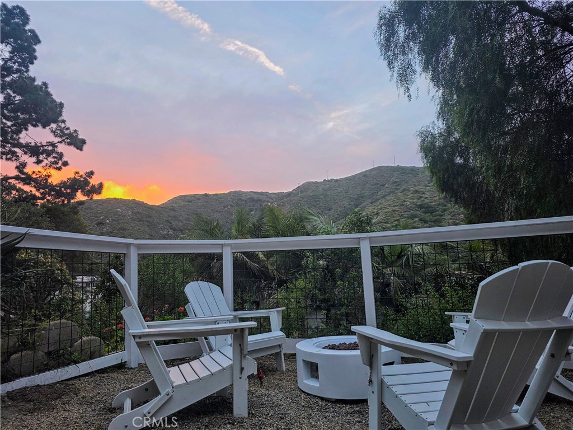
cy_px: 215
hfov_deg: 73.9
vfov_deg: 58.9
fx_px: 381
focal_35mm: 23
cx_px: 286
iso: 80
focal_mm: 6.3
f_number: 1.7
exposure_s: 1/180
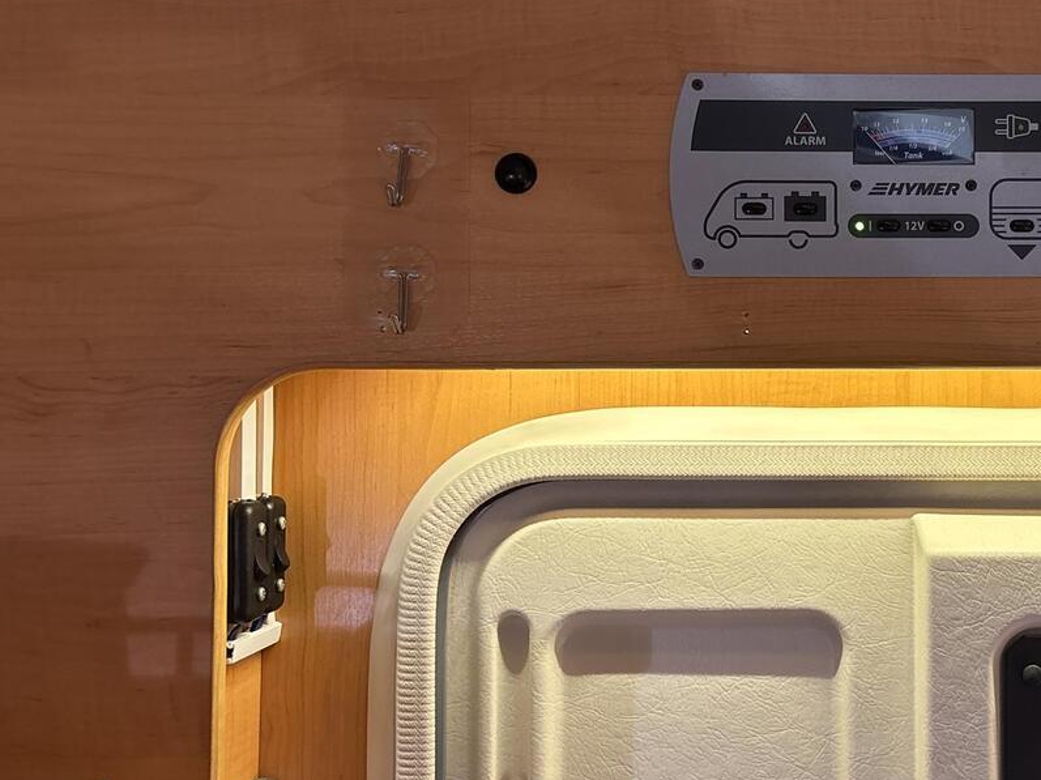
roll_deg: -0.9
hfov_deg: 38.2
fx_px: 1413
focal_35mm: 47
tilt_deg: +2.0
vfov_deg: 30.8
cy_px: 331
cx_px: 899
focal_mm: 5.96
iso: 250
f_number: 1.6
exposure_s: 1/50
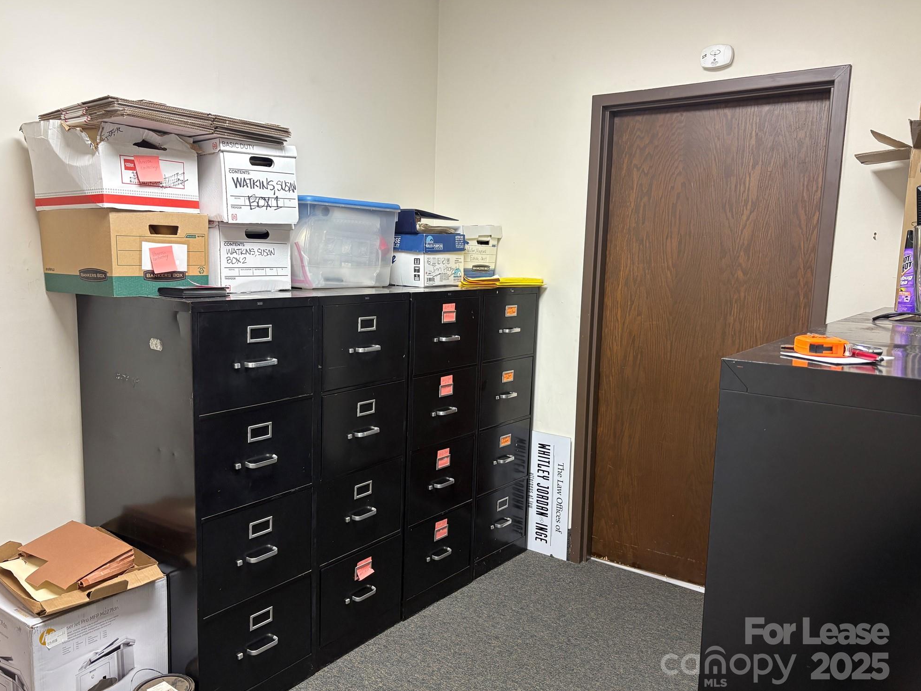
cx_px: 446
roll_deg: -1.0
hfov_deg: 65.3
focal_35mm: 27
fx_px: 718
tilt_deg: -8.3
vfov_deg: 51.4
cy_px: 346
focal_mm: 5.96
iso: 125
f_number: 1.6
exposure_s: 1/60
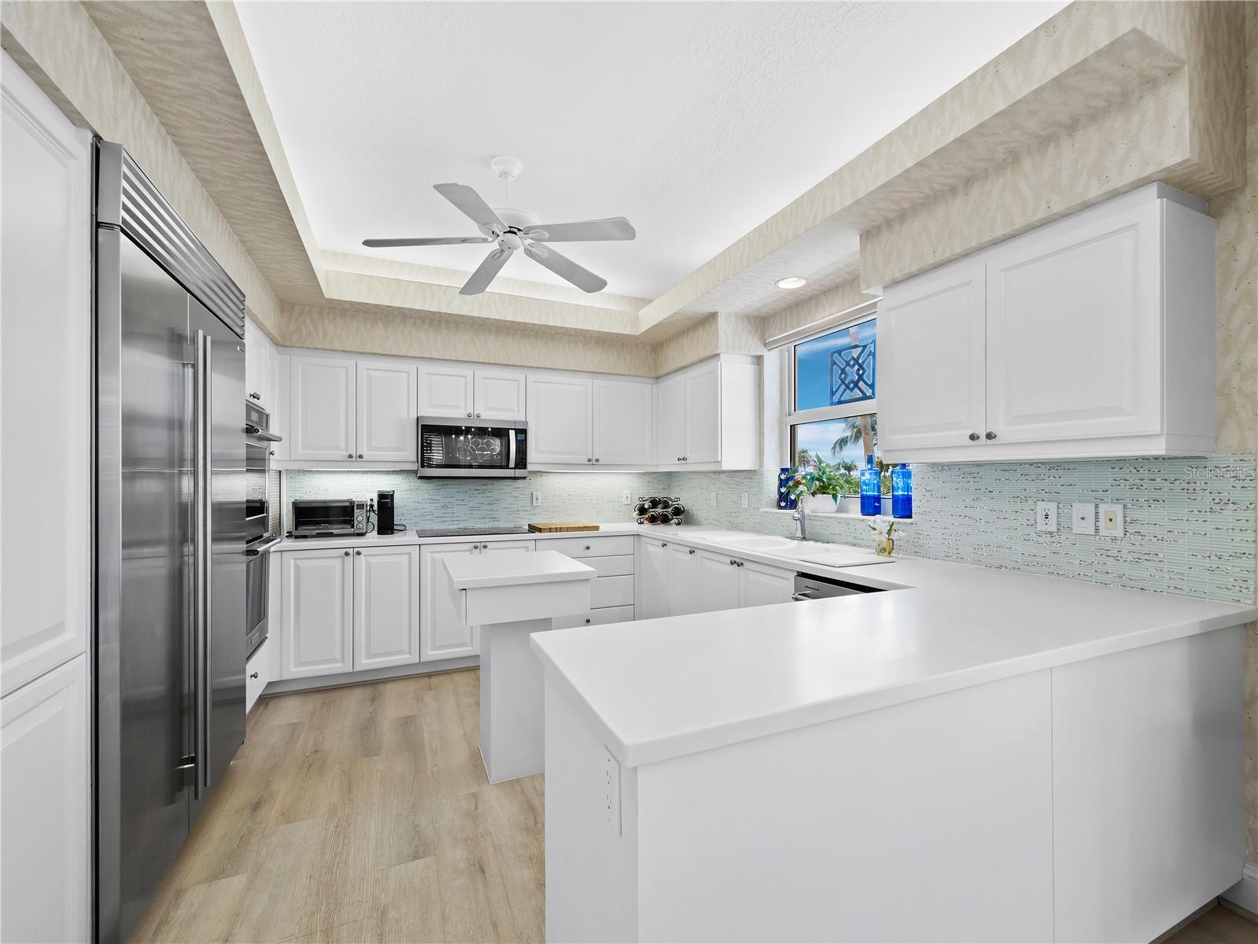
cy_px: 472
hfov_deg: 102.1
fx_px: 509
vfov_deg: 85.7
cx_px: 629
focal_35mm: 14
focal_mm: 7
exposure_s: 1/8
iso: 500
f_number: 10
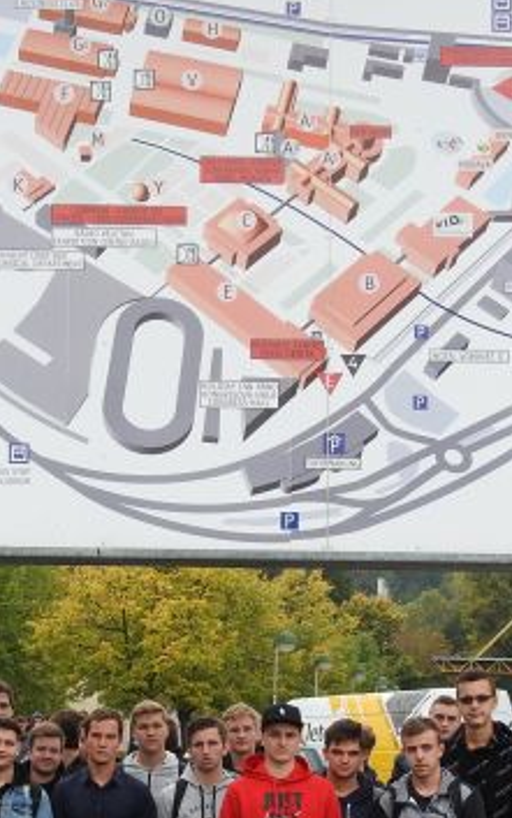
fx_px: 1873
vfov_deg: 24.3
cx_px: 107
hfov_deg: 15.5
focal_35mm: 84
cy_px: 626
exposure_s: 1/160
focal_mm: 6.3
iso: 100
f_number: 3.8
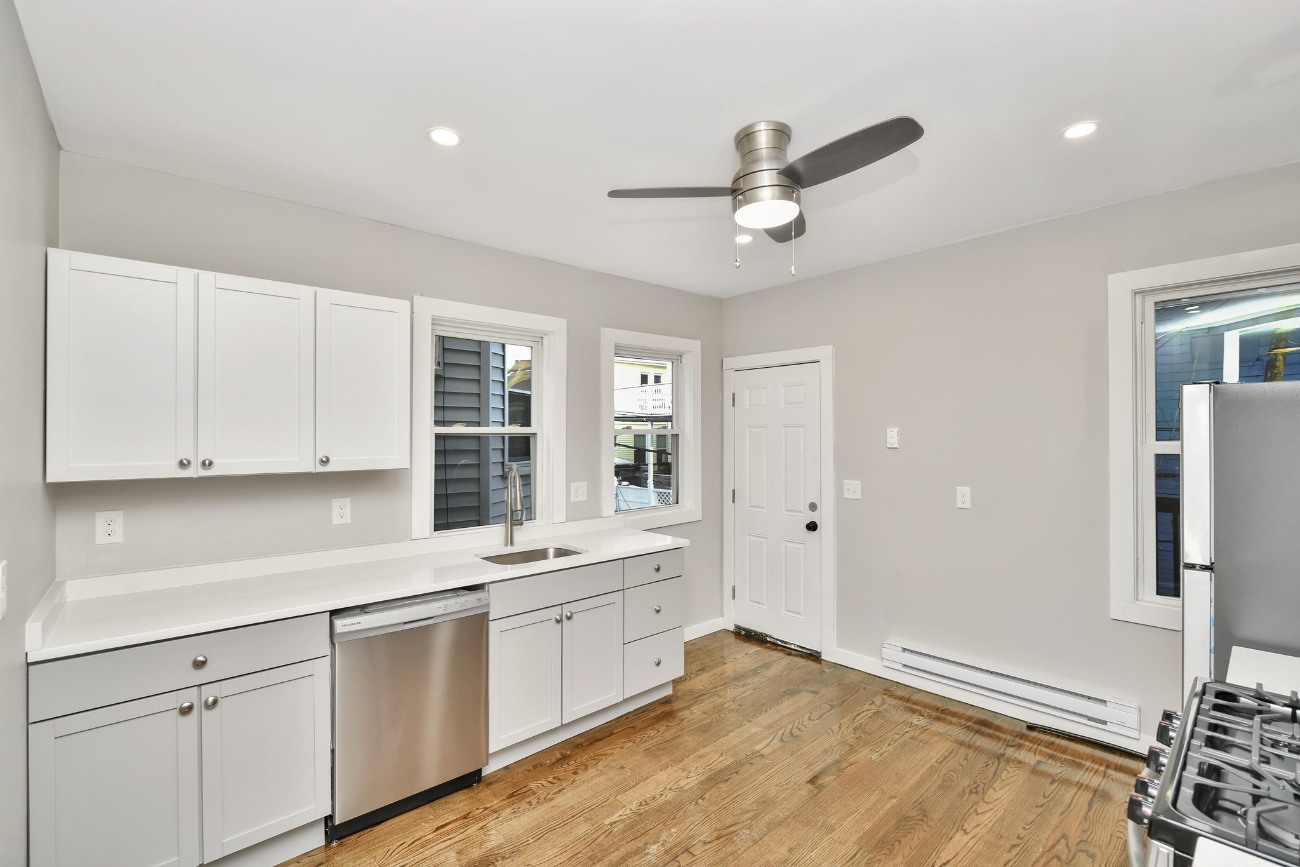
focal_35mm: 15
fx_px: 542
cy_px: 434
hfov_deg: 100.4
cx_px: 650
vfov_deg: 77.3
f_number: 7.1
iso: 200
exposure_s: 1/30
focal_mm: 15
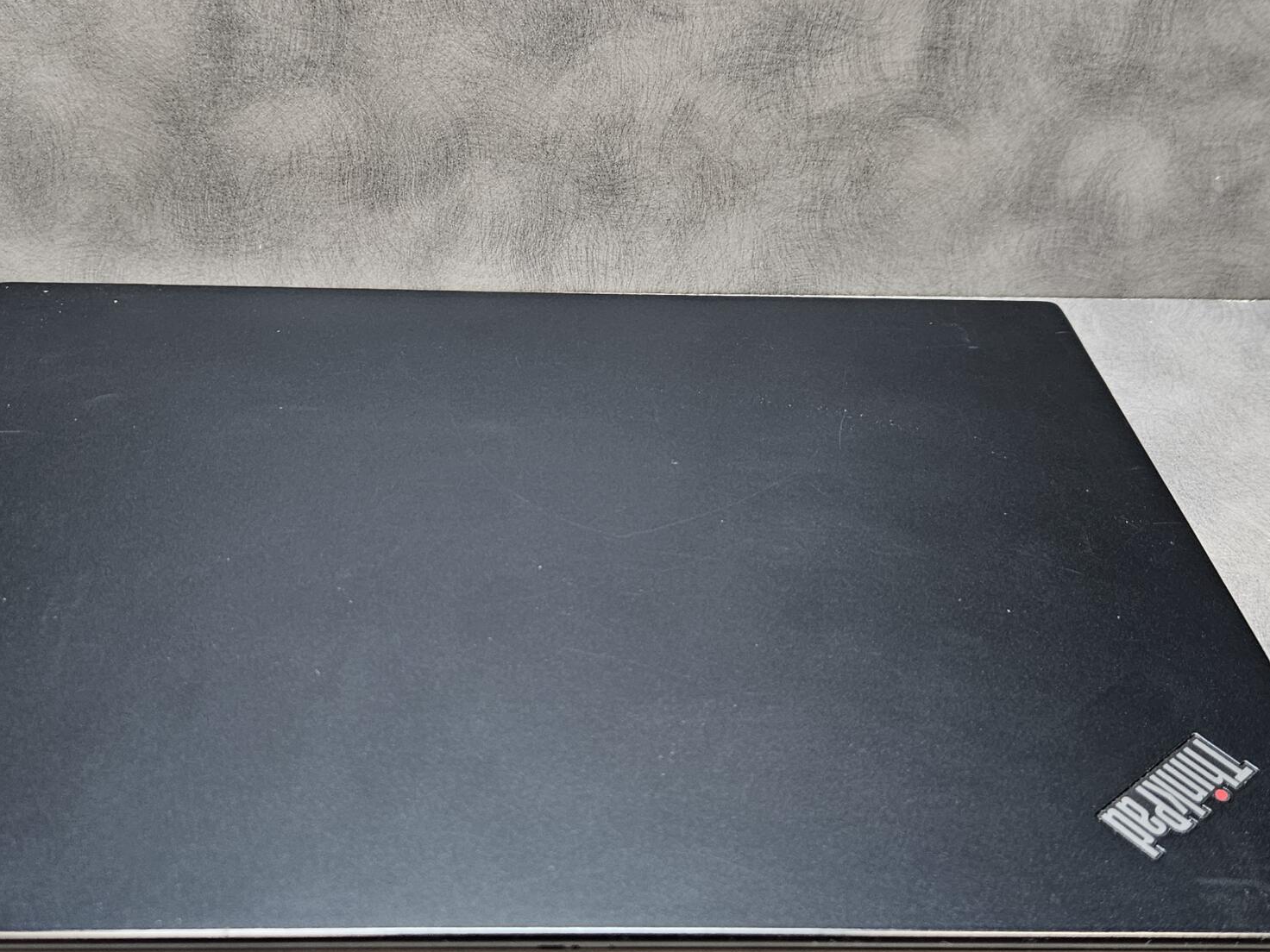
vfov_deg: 35.8
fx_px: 1468
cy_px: 354
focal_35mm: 40
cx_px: 565
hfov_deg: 46.7
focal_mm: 5.4
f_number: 1.8
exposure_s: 1/142
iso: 400
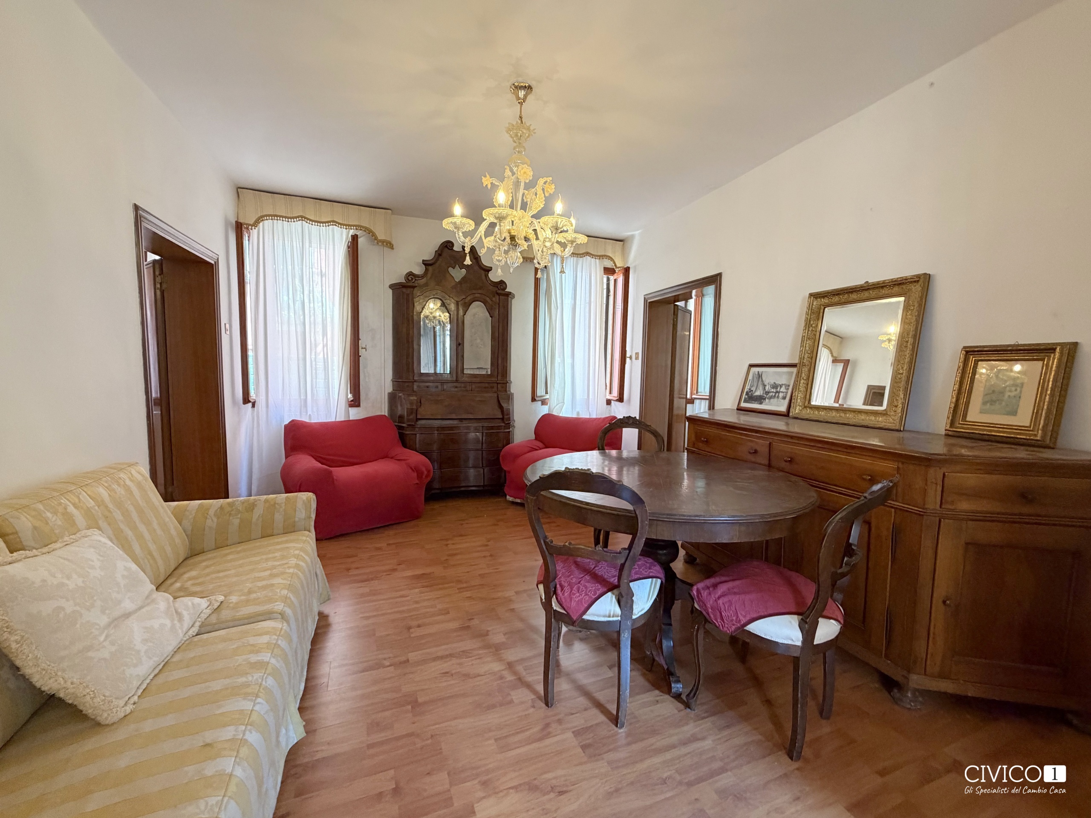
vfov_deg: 85.7
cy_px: 409
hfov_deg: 102.1
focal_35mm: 14
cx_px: 546
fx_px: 441
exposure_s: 1/50
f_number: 2.2
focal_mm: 2.22
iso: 320
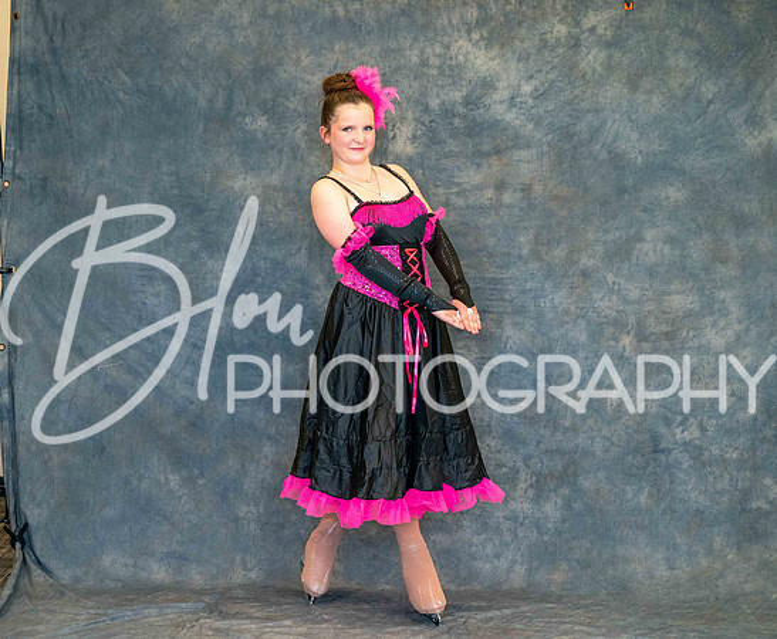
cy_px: 308
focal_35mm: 101
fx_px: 2350
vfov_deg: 15.5
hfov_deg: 18.8
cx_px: 306
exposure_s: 1/250
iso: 3200
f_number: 2.8
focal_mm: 85
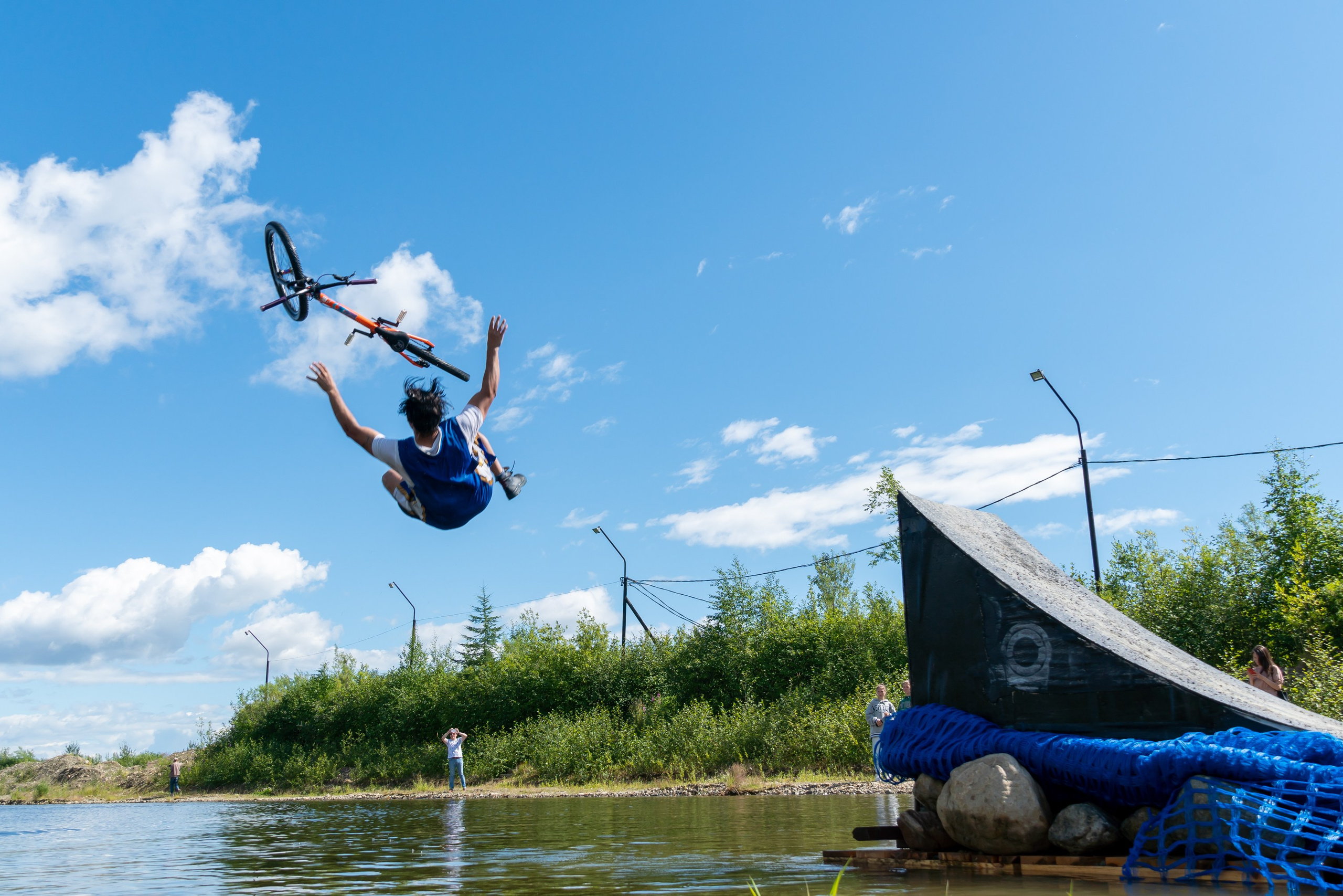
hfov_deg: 57.2
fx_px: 1231
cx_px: 672
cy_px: 448
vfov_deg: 40.0
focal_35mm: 33
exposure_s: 1/500
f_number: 6.3
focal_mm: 22
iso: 100
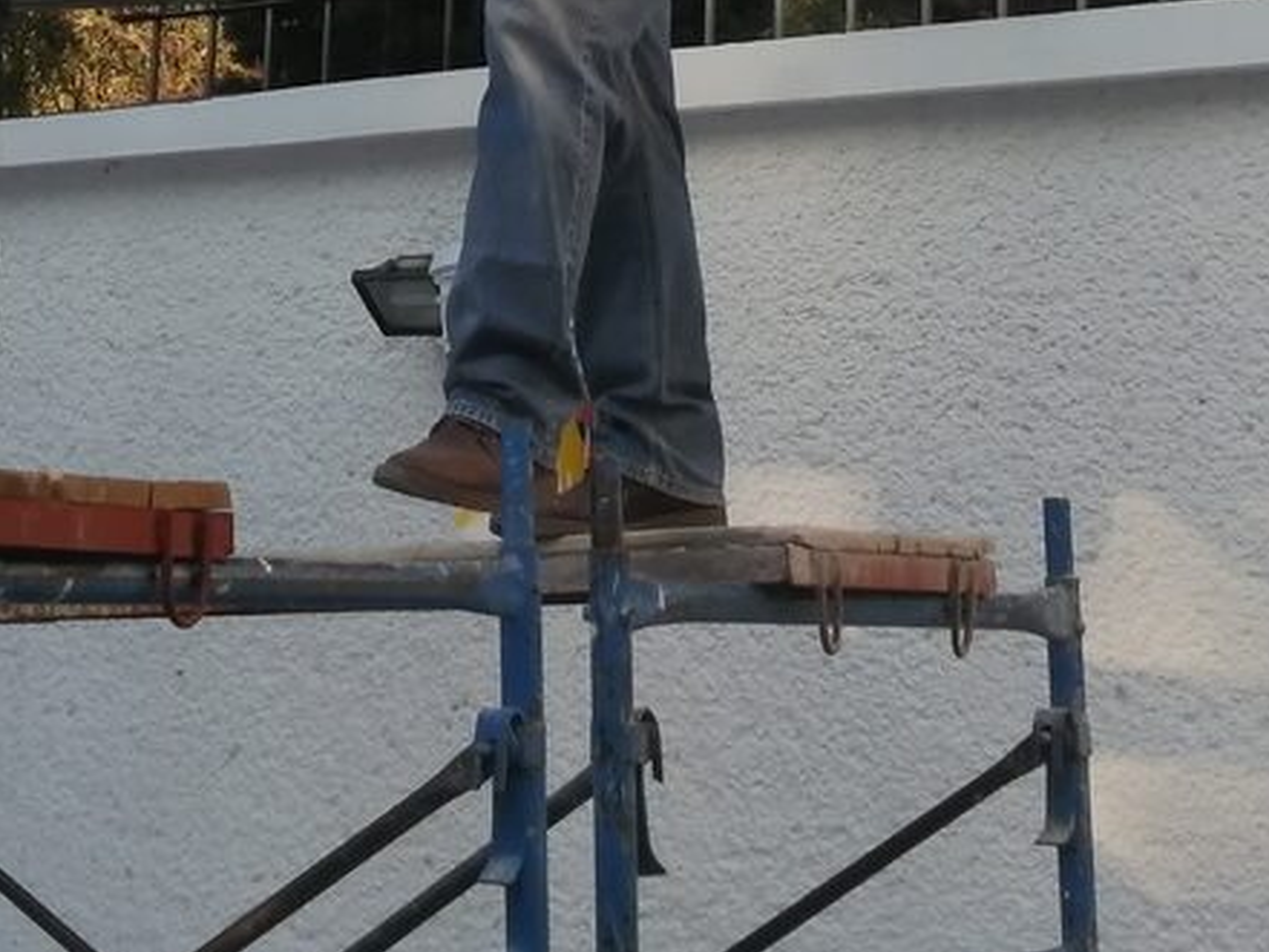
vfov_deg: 14.6
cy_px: -221
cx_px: 455
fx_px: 3594
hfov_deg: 20.0
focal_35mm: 98
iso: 50
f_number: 1.8
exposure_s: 1/417
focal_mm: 3.62
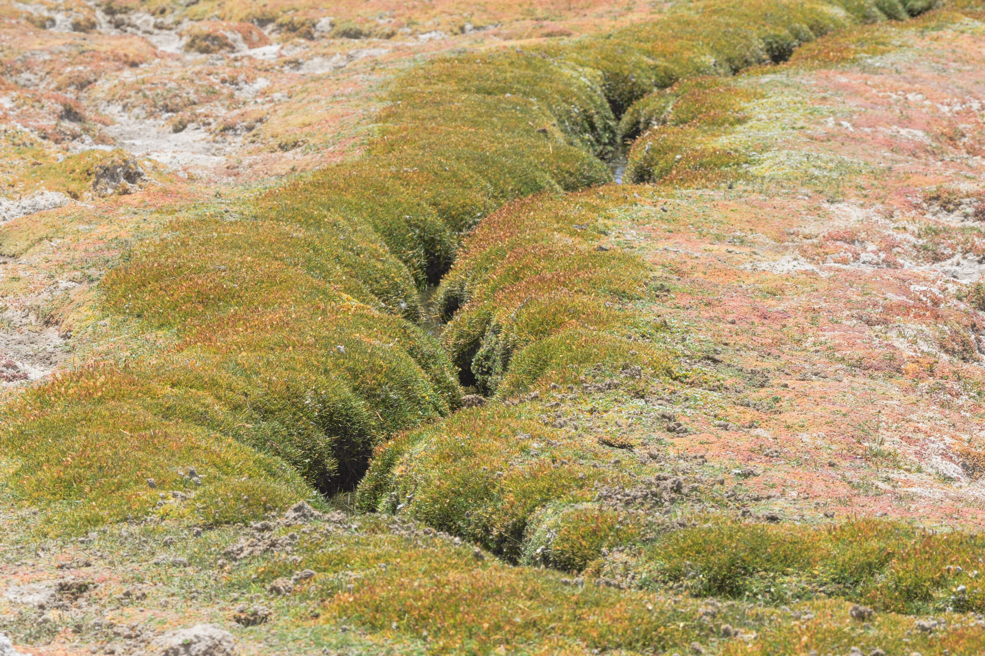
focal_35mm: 200
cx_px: 492
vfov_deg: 6.9
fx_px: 5468
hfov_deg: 10.3
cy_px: 328
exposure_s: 1/1600
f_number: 16
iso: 500
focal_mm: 200
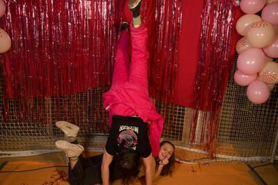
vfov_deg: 41.2
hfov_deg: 58.9
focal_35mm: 32
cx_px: 139
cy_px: 92
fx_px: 246
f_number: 4.5
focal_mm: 31.9
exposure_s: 1/160
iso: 4000
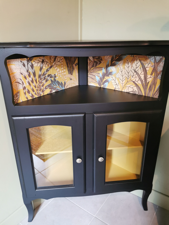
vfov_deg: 65.3
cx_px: 84
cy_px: 112
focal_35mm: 27
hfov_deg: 51.4
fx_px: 176
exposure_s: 1/50
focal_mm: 5.56
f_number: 1.6
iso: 200
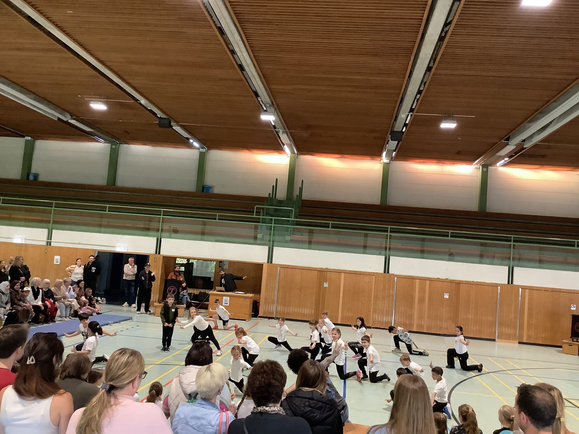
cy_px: 217
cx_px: 290
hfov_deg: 58.4
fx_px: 519
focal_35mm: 31
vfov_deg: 45.4
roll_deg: -5.3
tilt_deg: +4.7
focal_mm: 3.3
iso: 320
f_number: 2.4
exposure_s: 1/50
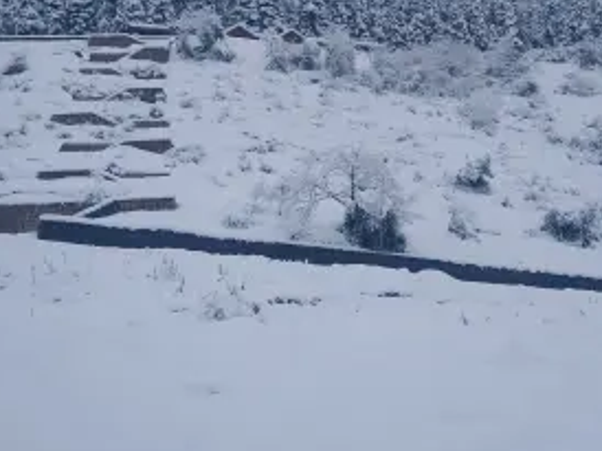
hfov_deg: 42.7
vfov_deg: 32.6
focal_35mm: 44
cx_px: 368
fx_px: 765
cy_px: 153
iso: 100
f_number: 1.8
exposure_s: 1/852
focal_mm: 3.59
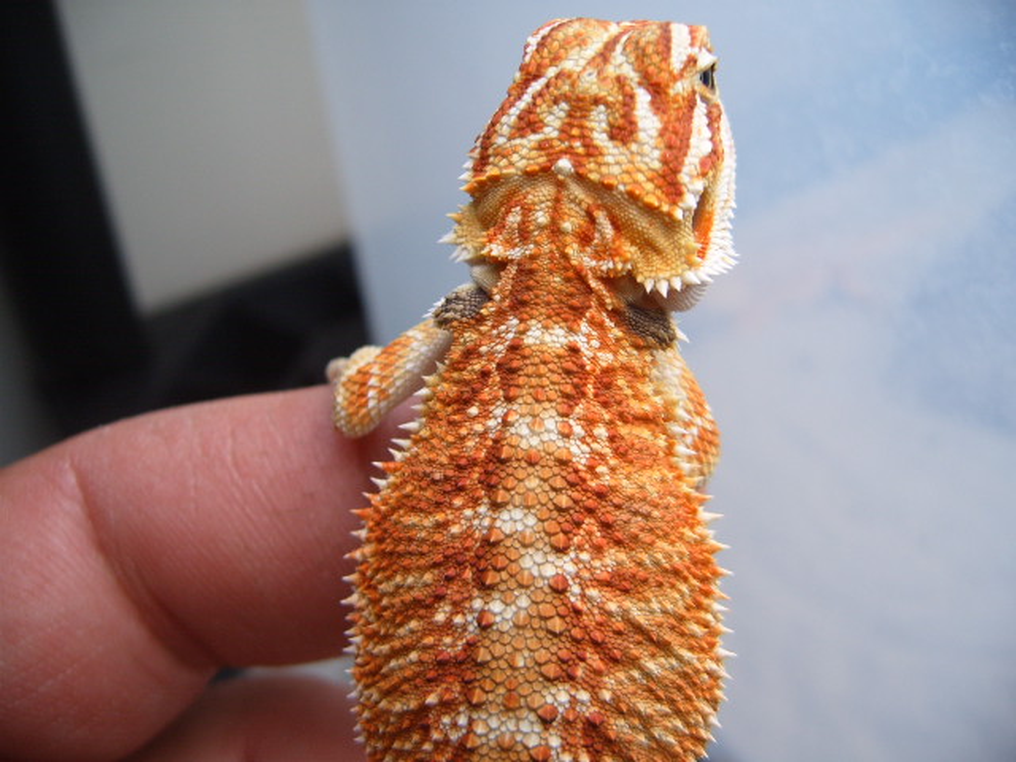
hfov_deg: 50.1
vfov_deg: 38.7
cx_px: 508
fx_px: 1086
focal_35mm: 37
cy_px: 381
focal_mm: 6.2
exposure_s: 1/60
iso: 63
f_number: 2.9
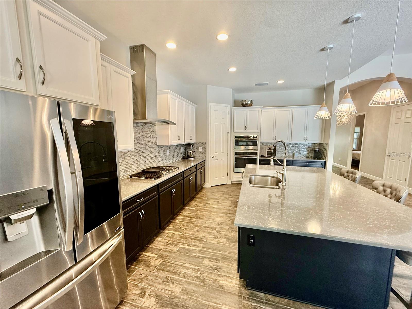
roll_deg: -0.7
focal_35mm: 14
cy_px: 154
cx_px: 206
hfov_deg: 102.1
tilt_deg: -5.6
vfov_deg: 85.7
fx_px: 167
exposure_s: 1/60
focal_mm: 2.22
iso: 200
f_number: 2.2
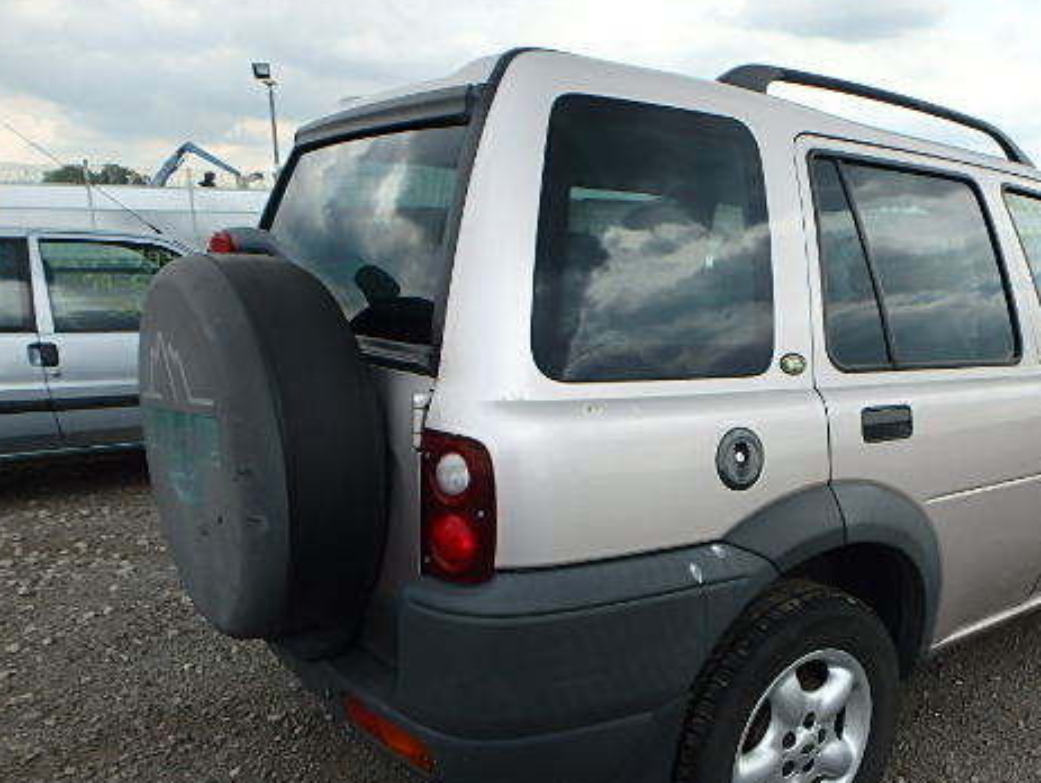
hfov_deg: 60.1
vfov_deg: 47.7
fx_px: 873
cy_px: 508
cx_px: 697
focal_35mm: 29
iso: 125
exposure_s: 1/640
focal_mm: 3.7
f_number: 3.5
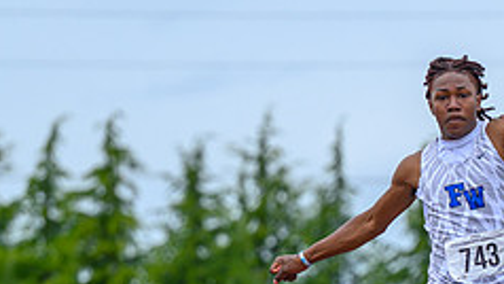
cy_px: 397
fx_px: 5534
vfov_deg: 2.9
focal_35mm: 414
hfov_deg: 5.2
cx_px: 433
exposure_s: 1/2500
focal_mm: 115
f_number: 2.8
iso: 250
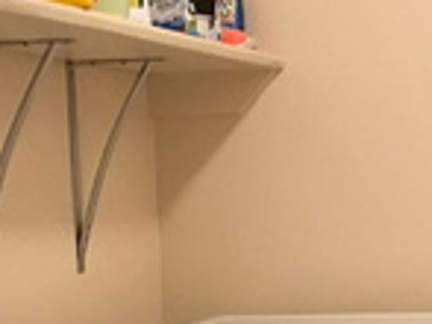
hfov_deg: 15.9
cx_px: 411
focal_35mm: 122
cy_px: 321
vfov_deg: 12.0
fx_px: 1521
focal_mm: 3.99
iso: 50
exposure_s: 1/15
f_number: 1.8
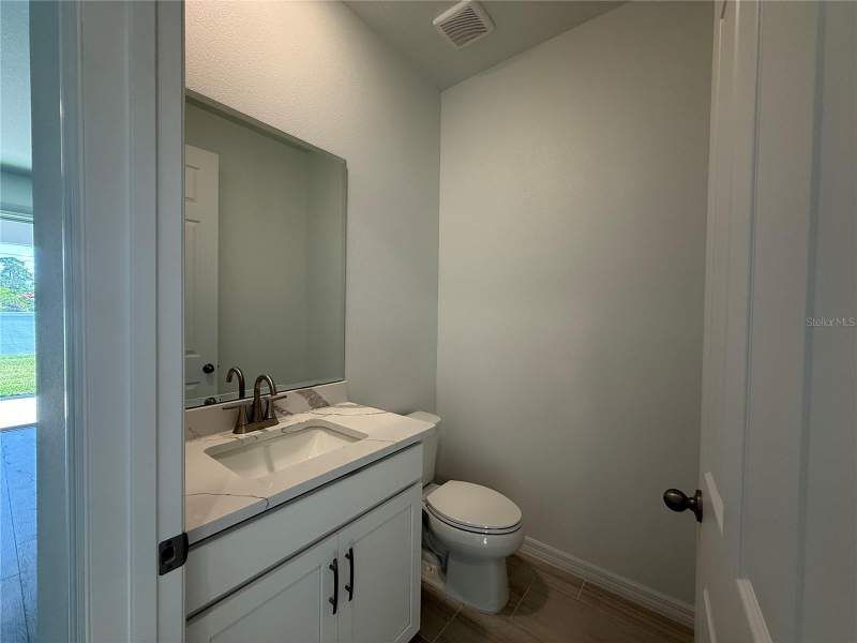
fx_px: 347
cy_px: 322
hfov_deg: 102.1
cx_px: 428
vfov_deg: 85.7
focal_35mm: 14
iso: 125
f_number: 2.2
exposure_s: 1/120
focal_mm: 2.22
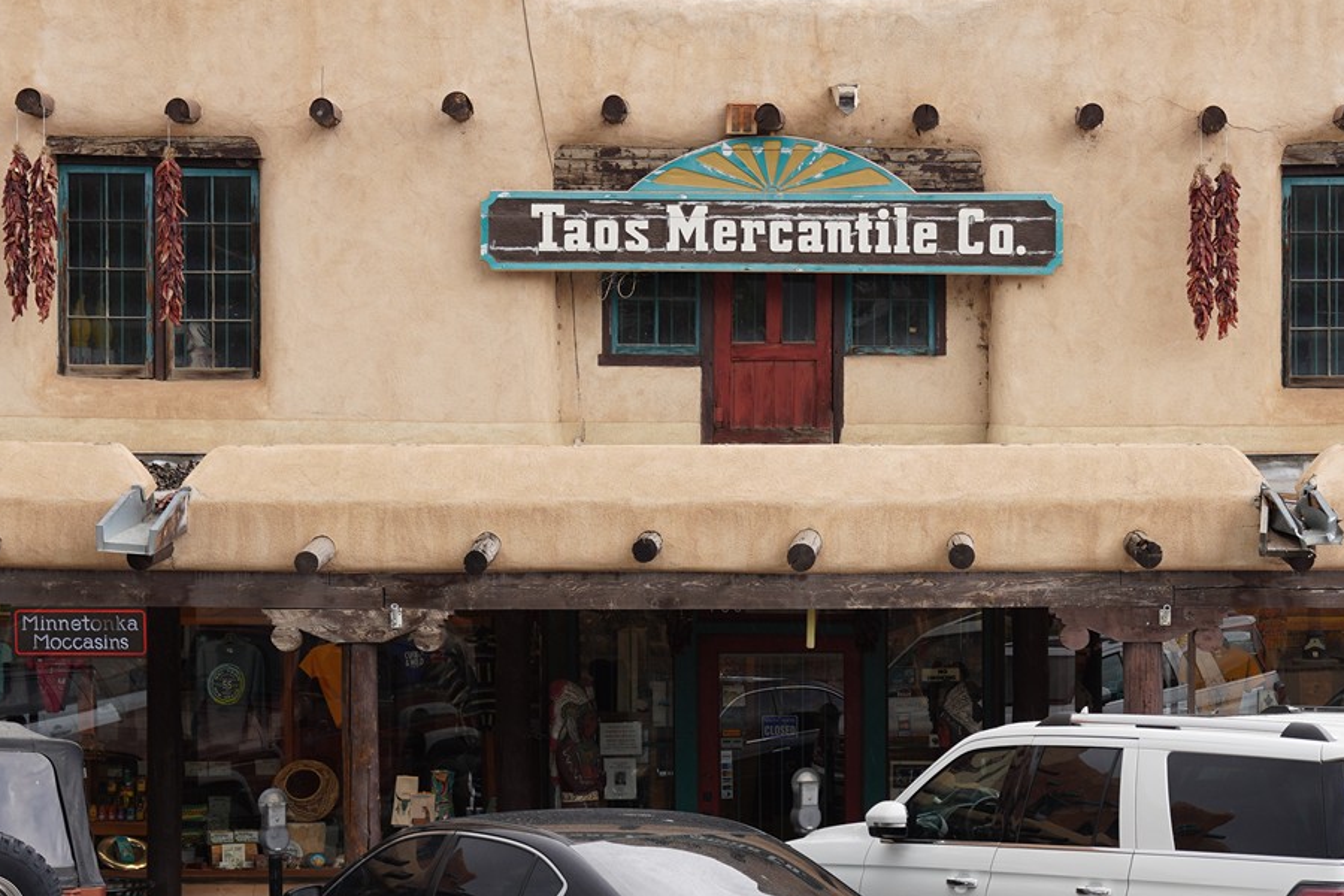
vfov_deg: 13.7
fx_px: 3733
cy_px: 578
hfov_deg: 20.3
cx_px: 968
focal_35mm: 100
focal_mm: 45
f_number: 8
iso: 200
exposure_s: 1/100
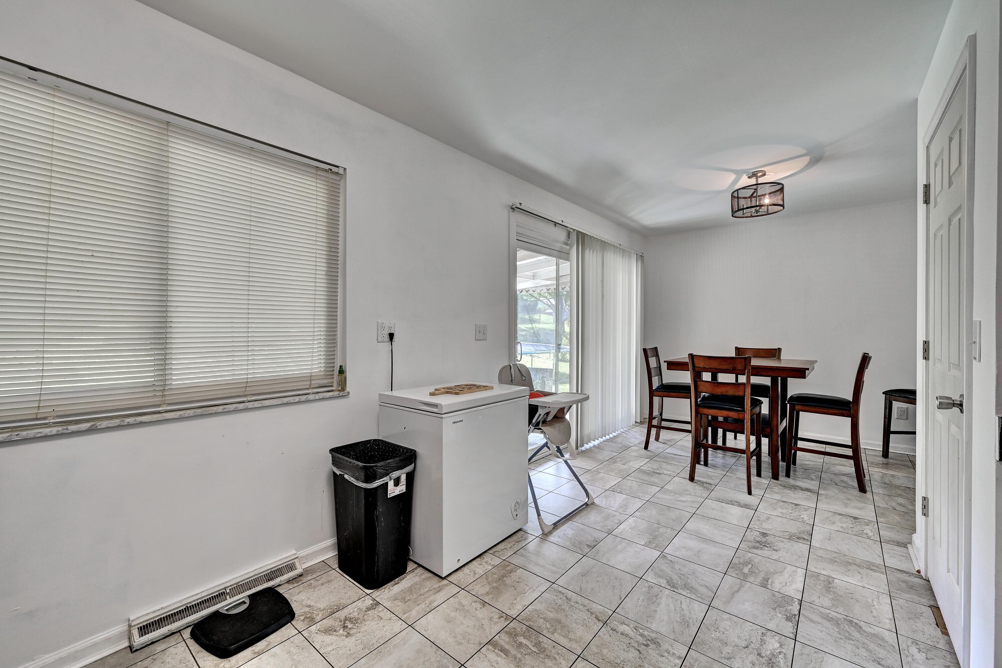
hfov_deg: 100.4
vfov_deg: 77.3
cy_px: 334
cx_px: 501
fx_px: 417
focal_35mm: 15
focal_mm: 15
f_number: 8
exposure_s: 1/8
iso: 400
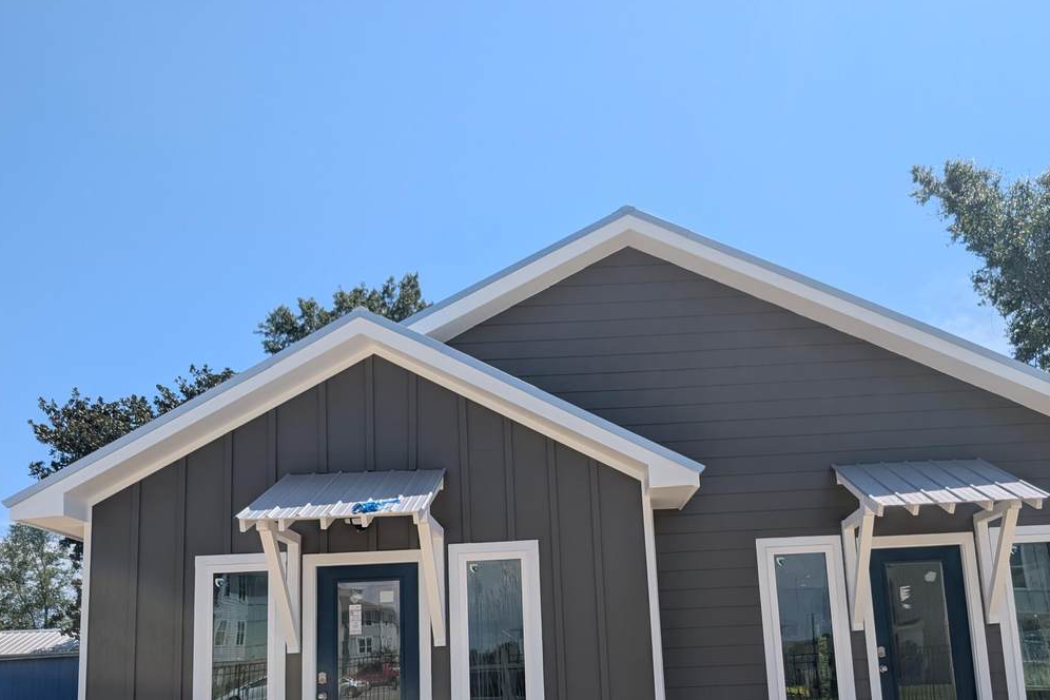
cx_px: 566
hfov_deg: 58.6
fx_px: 933
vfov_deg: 40.3
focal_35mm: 32
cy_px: 502
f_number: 1.68
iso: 22
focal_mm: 6.9
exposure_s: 1/12195
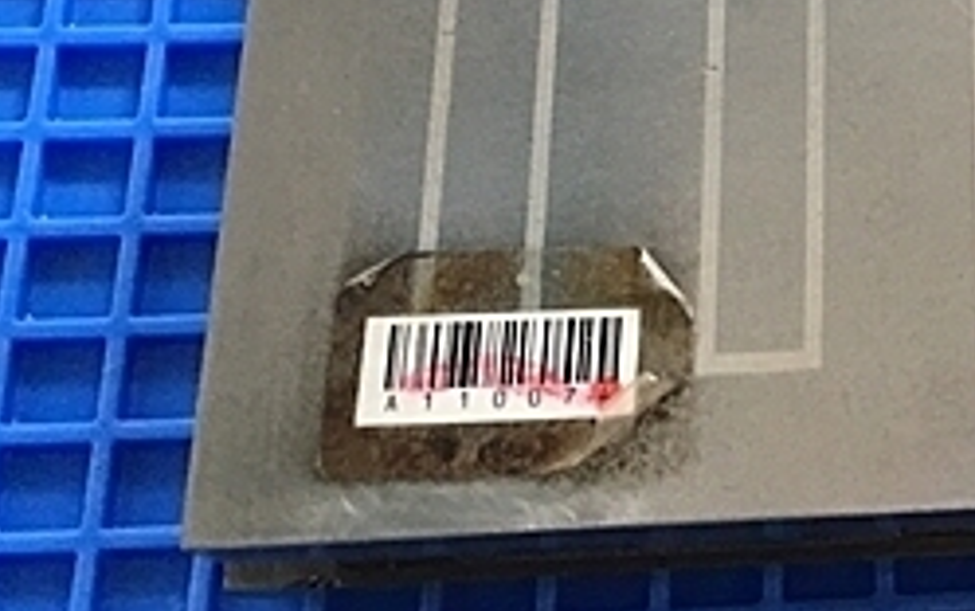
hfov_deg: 23.9
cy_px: -172
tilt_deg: -79.6
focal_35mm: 79
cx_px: 1151
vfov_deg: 15.8
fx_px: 2101
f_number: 2.2
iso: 40
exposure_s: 1/30
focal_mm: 4.15
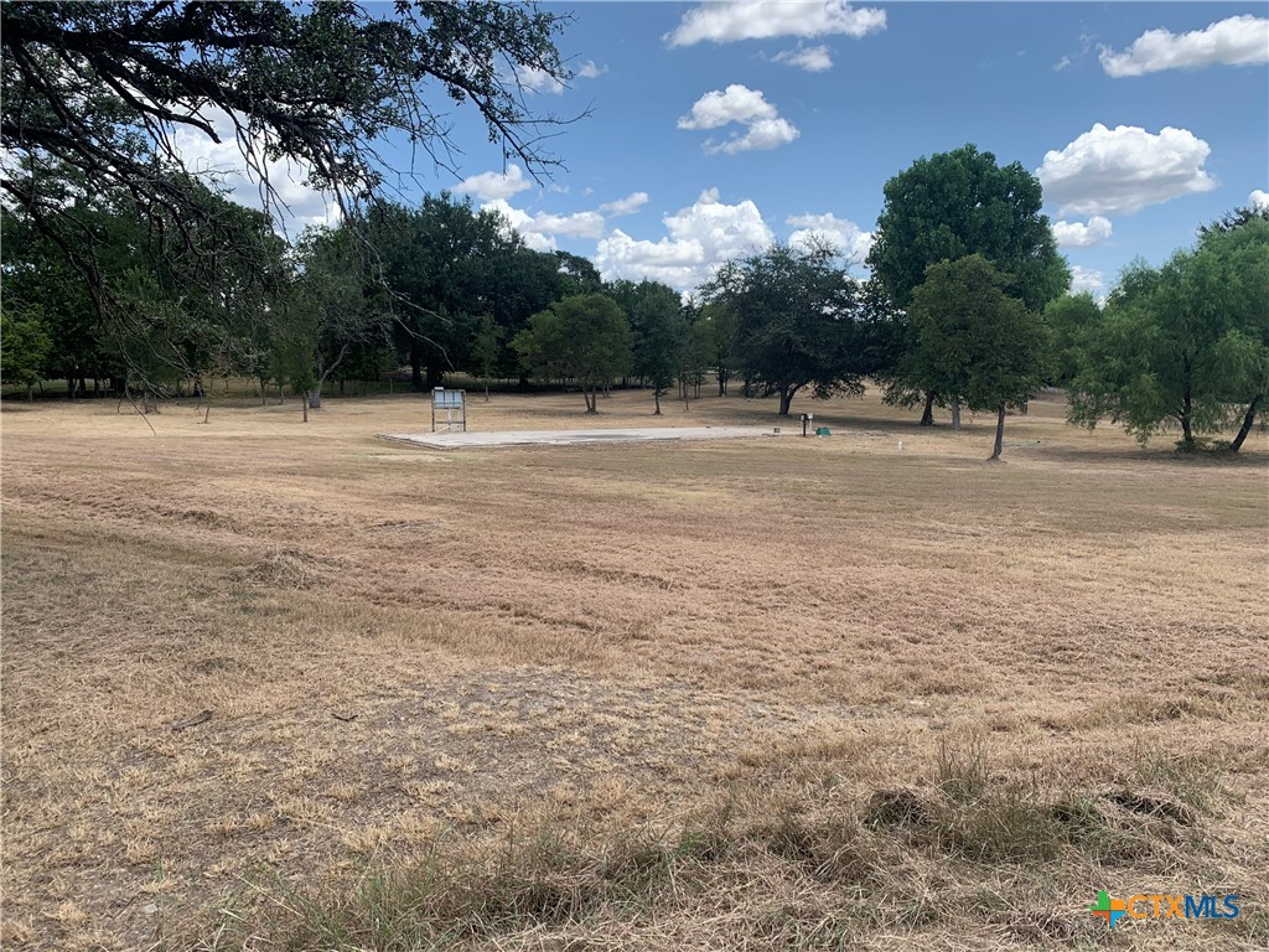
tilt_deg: -7.2
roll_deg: +0.9
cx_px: 634
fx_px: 953
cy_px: 476
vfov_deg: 53.1
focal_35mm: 26
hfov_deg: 67.3
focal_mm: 4.25
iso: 25
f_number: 1.8
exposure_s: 1/1350
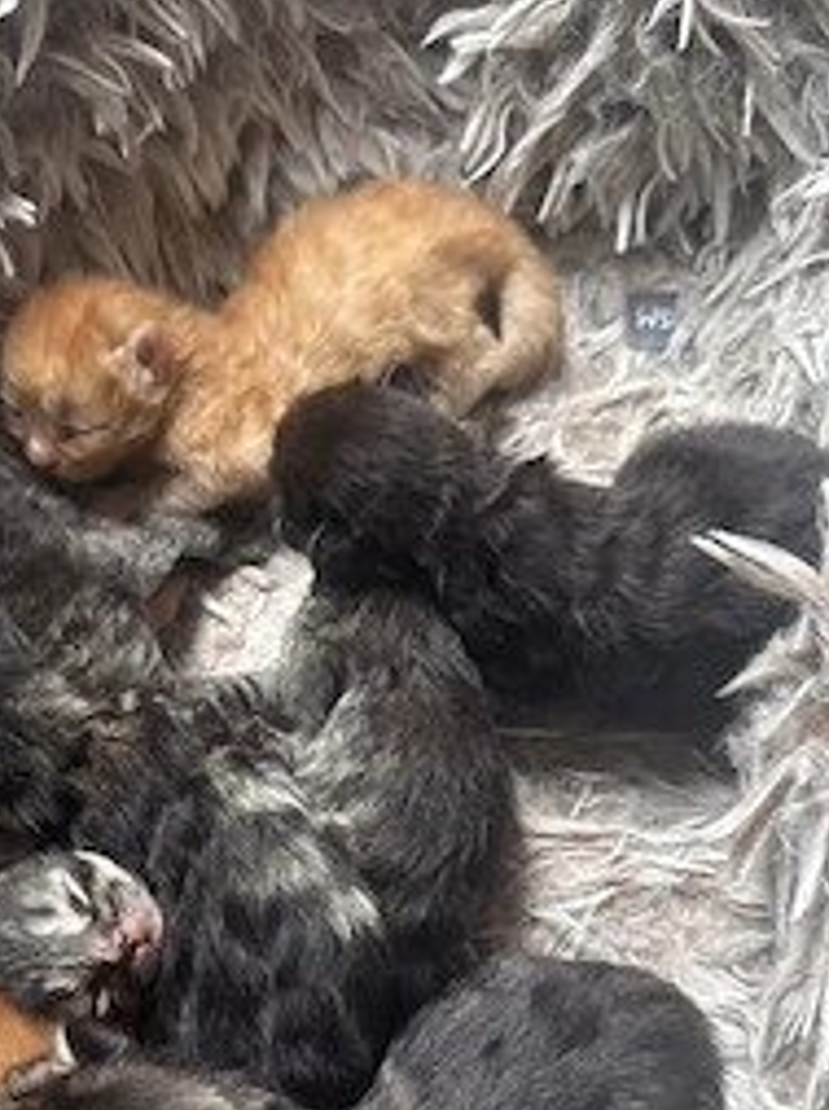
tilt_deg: -64.7
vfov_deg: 48.4
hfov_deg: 37.3
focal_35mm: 38
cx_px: 298
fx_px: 1216
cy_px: 724
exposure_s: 1/71
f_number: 1.78
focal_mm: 6.76
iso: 200
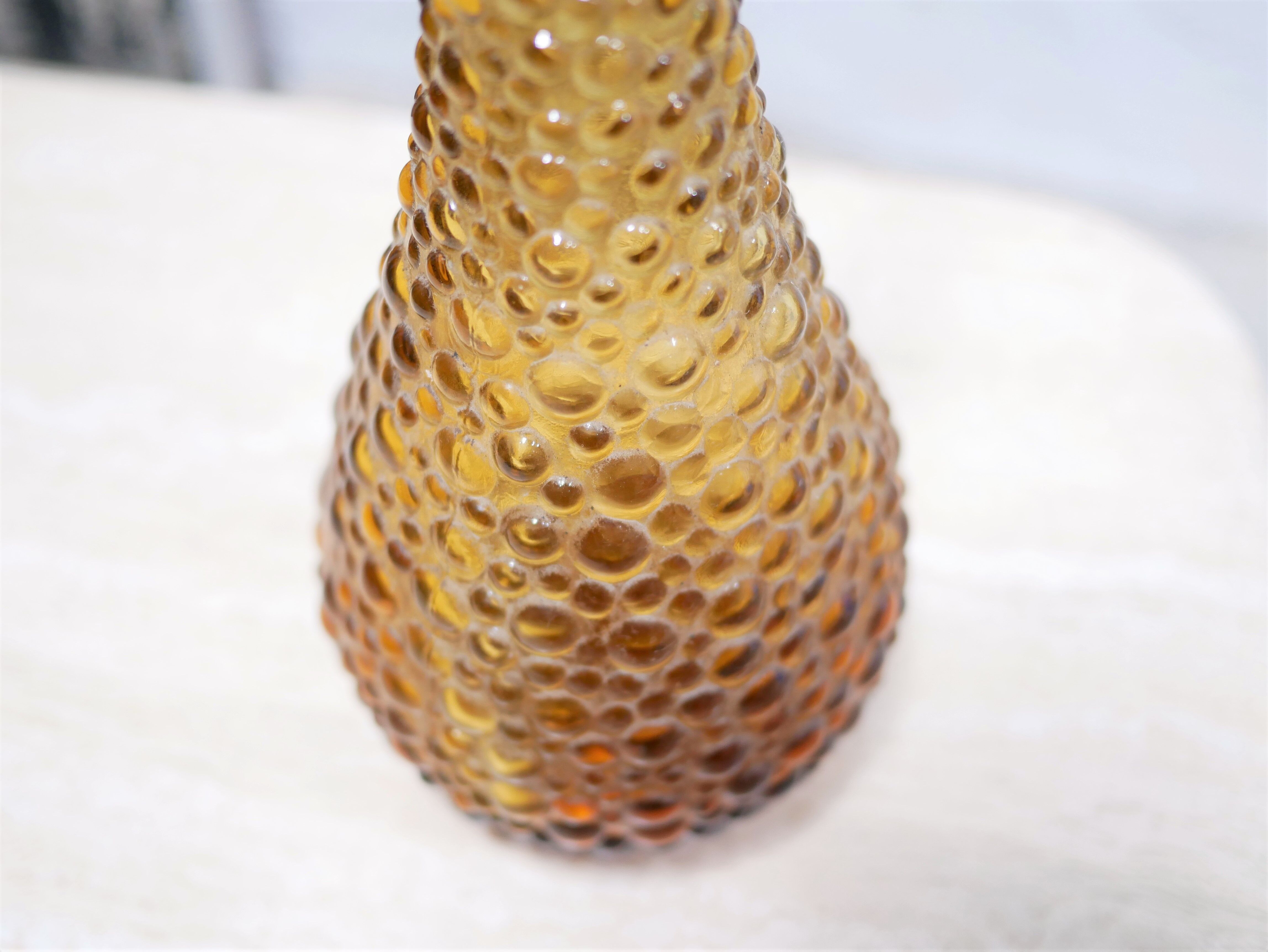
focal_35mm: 40
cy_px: 476
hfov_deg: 46.8
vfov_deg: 36.0
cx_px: 634
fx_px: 1466
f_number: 1.7
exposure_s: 1/60
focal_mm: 20
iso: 500
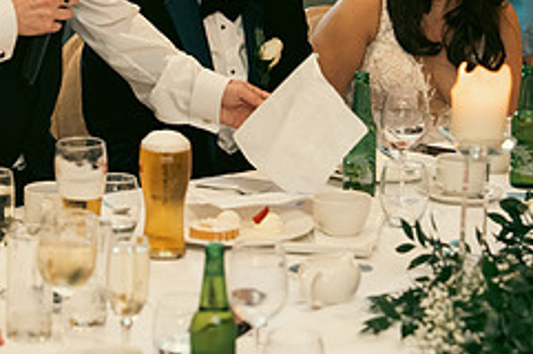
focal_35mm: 147
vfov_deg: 9.2
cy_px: -72
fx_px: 2173
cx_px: 254
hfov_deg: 14.0
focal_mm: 61
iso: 2500
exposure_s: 1/160
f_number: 3.5
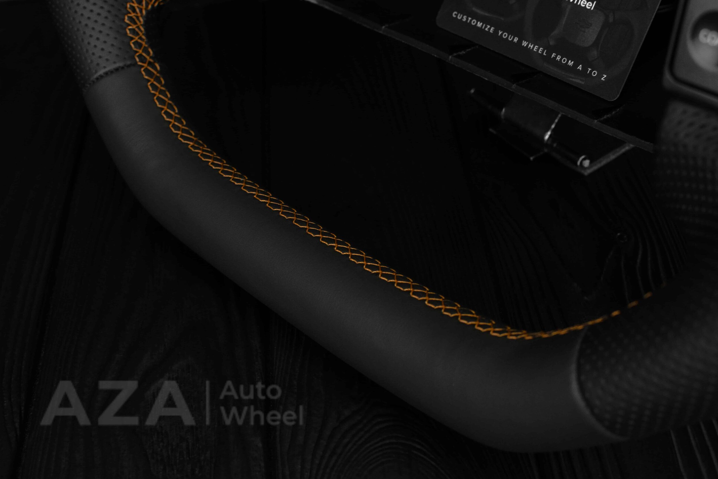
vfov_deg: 25.3
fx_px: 1067
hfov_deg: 37.2
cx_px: 362
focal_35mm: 54
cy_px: 242
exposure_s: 1/125
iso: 500
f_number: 6.3
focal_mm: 35
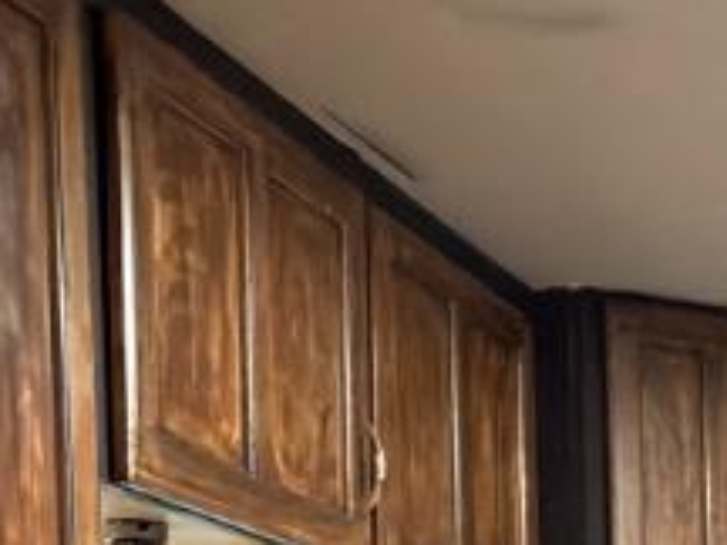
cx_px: 815
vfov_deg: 13.3
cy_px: 1071
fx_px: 2037
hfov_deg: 19.3
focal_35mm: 97
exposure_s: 1/30
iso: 320
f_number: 2.2
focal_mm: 2.22
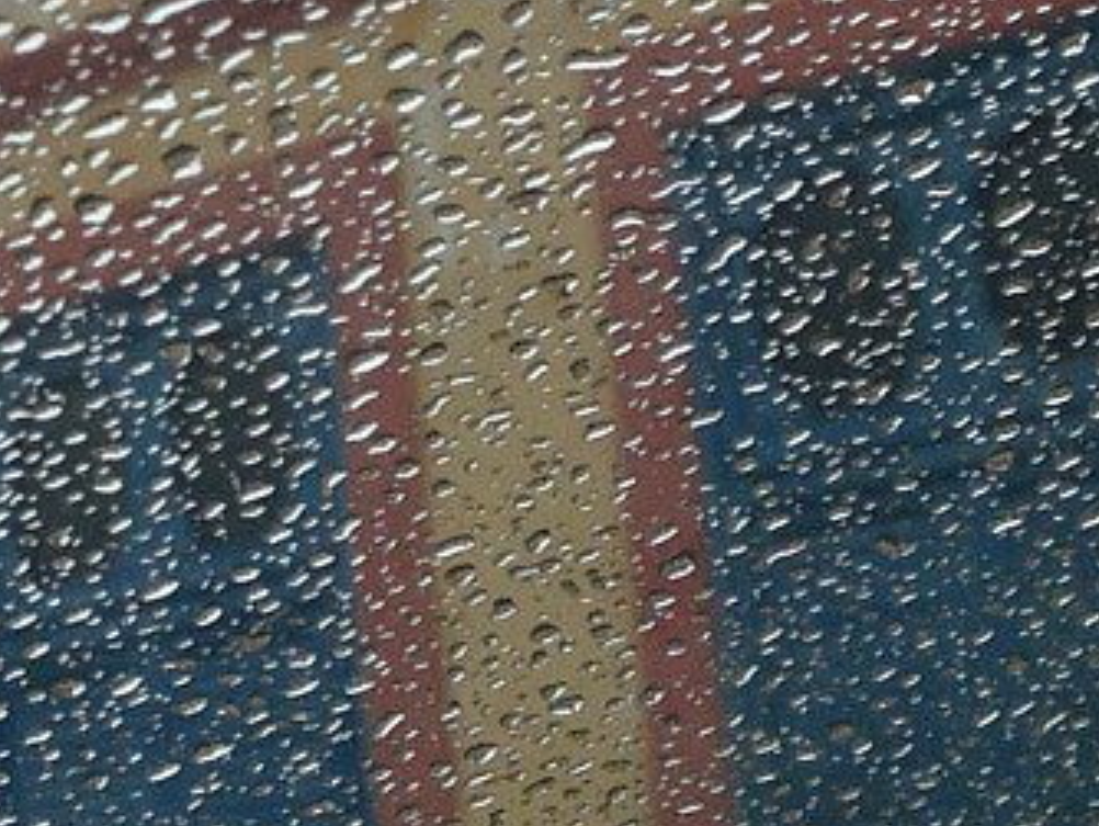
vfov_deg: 9.4
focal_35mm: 158
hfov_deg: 12.2
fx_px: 5020
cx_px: -267
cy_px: 118
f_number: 2.4
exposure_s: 1/357
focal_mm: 4.12
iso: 50
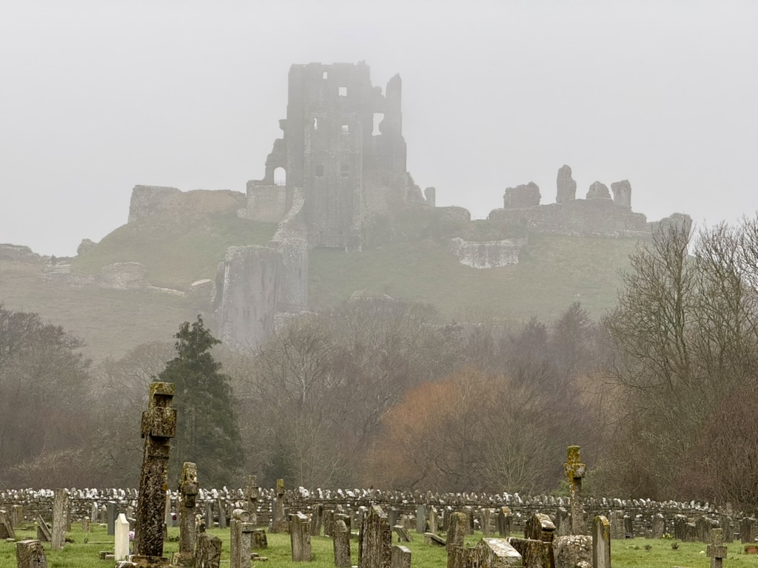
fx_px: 2628
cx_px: 379
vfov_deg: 12.3
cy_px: 284
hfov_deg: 16.4
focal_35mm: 120
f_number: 2.8
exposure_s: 1/113
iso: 64
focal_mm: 15.66
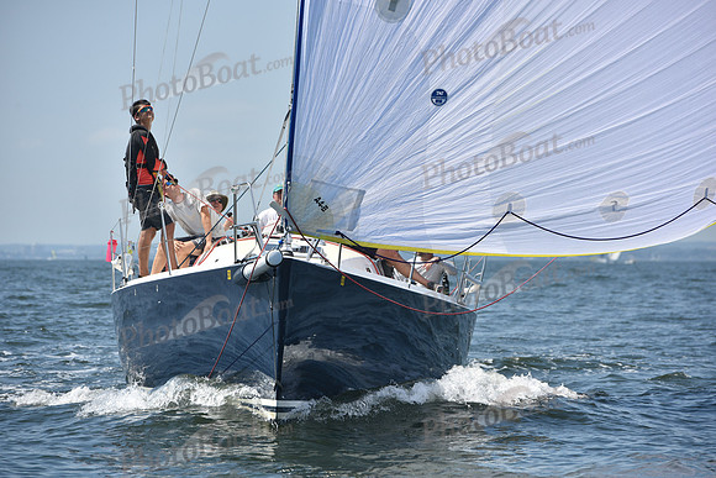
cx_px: 358
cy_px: 239
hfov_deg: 10.5
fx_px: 3879
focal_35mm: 195
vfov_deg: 7.0
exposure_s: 1/1250
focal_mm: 195
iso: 250
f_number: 7.1
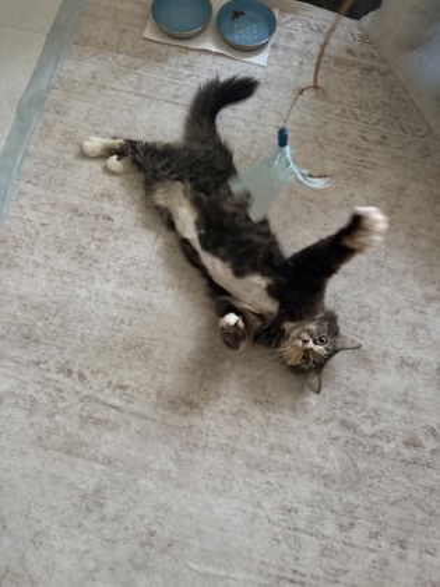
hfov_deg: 56.8
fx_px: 407
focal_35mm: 24
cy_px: 294
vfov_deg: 71.6
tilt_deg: -74.0
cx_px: 220
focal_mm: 6.76
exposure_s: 1/37
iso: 1000
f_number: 1.78
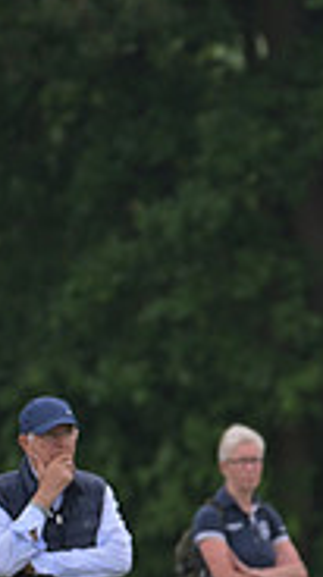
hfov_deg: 1.4
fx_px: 13158
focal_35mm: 861
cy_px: 416
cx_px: 696
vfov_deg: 2.5
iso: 1250
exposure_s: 1/1250
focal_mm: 260
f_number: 5
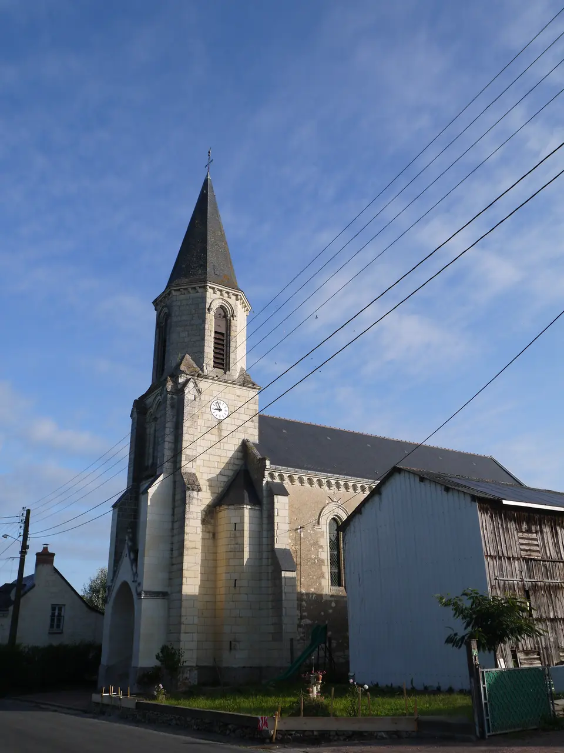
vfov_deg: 60.0
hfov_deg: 46.8
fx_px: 652
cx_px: 282
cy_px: 376
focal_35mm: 30
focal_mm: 15
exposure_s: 1/400
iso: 160
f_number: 8
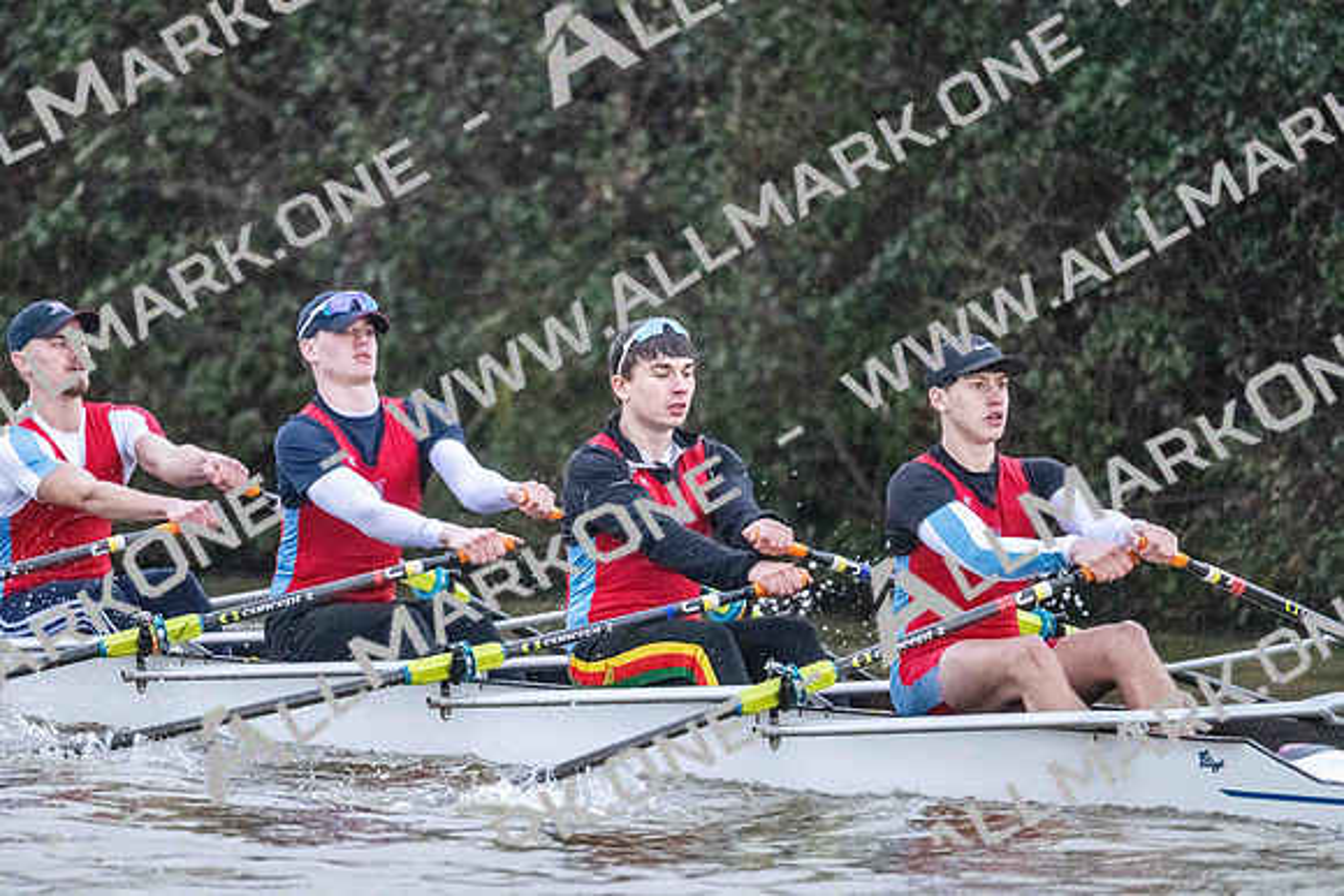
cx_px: 672
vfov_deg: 3.4
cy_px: 448
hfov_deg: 5.2
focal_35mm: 400
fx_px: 14936
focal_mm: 400
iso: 20000
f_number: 4.5
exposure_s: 1/1600
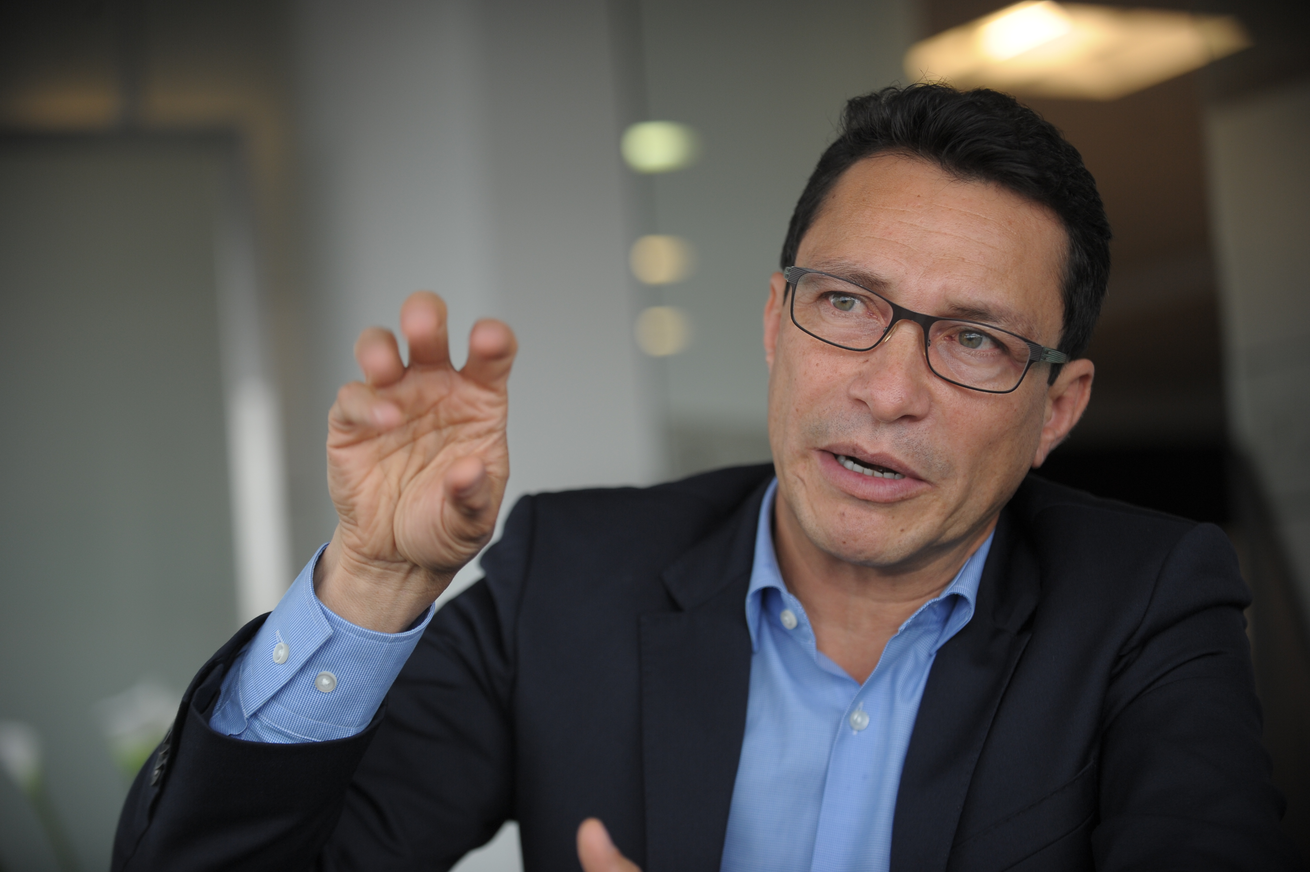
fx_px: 2909
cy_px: 436
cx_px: 655
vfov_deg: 17.0
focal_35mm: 80
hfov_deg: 25.4
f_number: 2.8
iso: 500
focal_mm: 80
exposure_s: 1/160
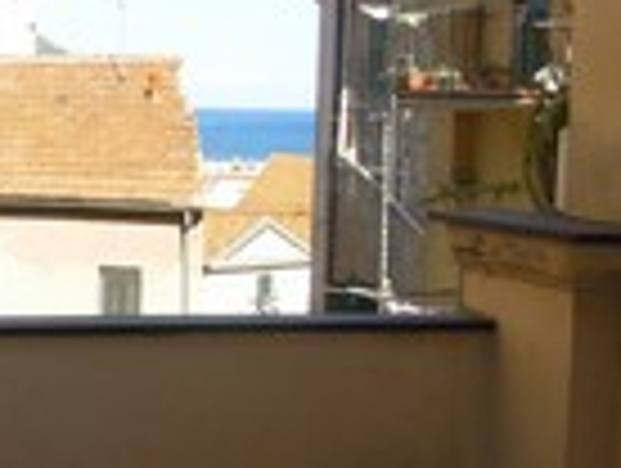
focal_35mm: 96
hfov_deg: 19.6
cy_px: 320
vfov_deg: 15.4
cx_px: -58
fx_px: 1725
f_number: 2.9
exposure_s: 1/645
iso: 50
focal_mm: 6.3
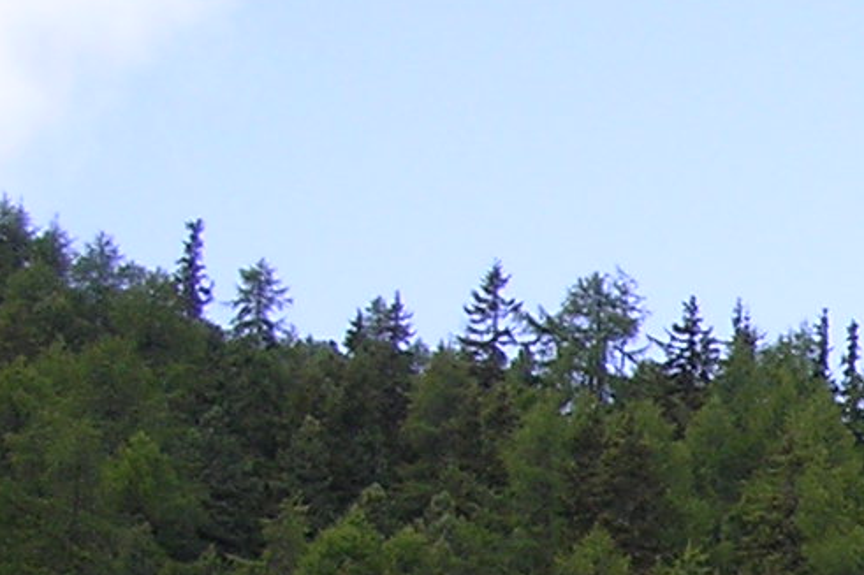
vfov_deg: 8.1
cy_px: 974
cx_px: 1629
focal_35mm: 165
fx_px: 3958
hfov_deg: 11.4
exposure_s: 1/462
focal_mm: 5.8
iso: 100
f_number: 2.8
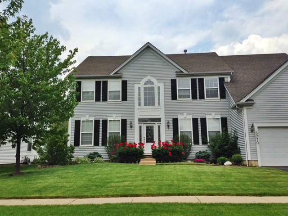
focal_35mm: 33
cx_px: 144
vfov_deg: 42.9
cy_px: 108
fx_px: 275
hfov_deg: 55.4
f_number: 2.4
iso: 50
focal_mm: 4.12
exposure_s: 1/2463
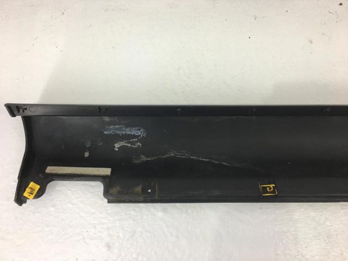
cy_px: 130
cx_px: 174
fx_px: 292
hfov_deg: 61.7
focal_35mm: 29
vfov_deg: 48.2
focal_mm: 4.15
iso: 32
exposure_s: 1/60
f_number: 2.2
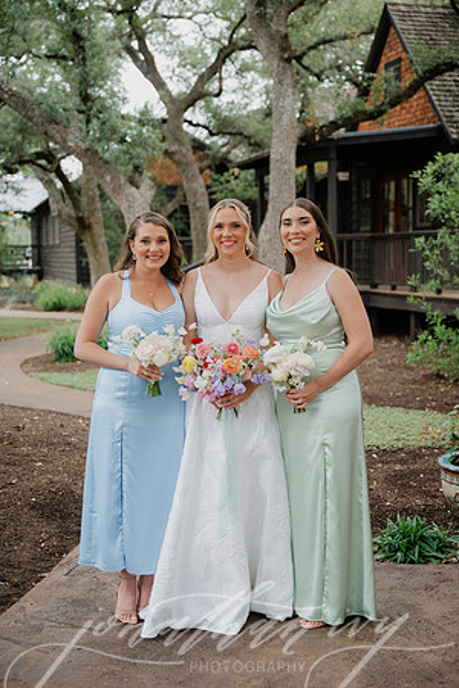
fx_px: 994
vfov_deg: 38.2
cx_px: 230
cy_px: 344
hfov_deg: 26.0
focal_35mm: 52
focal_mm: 52
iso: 450
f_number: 2.8
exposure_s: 1/640
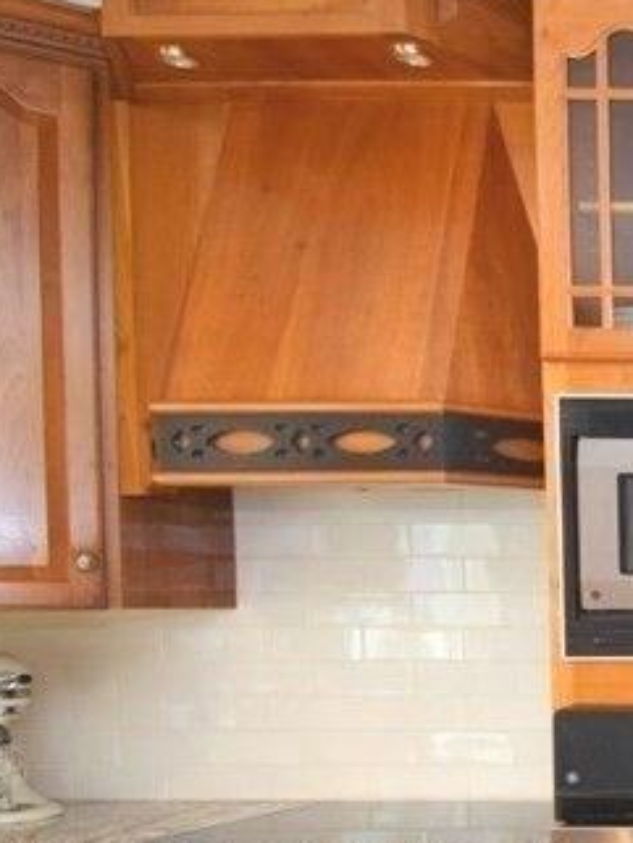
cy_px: 666
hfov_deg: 20.1
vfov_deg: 39.7
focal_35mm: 46
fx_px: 1121
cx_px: 1203
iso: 800
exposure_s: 1/60
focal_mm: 10
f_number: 4.5
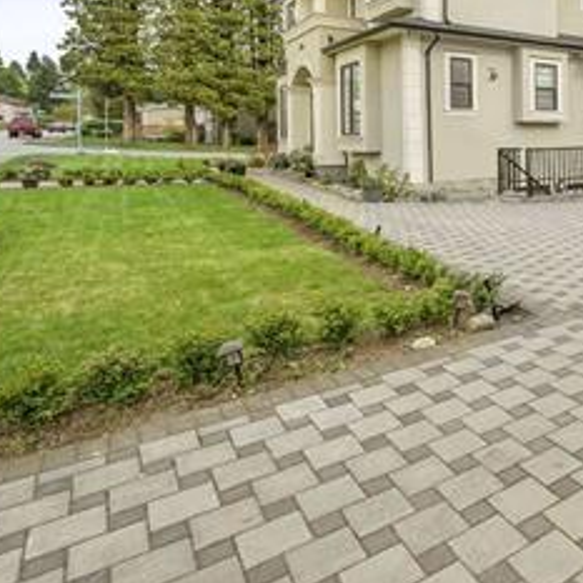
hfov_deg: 43.9
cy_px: 143
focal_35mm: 28
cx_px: 643
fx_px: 534
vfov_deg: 54.5
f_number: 10
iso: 250
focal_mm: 12
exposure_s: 1/60
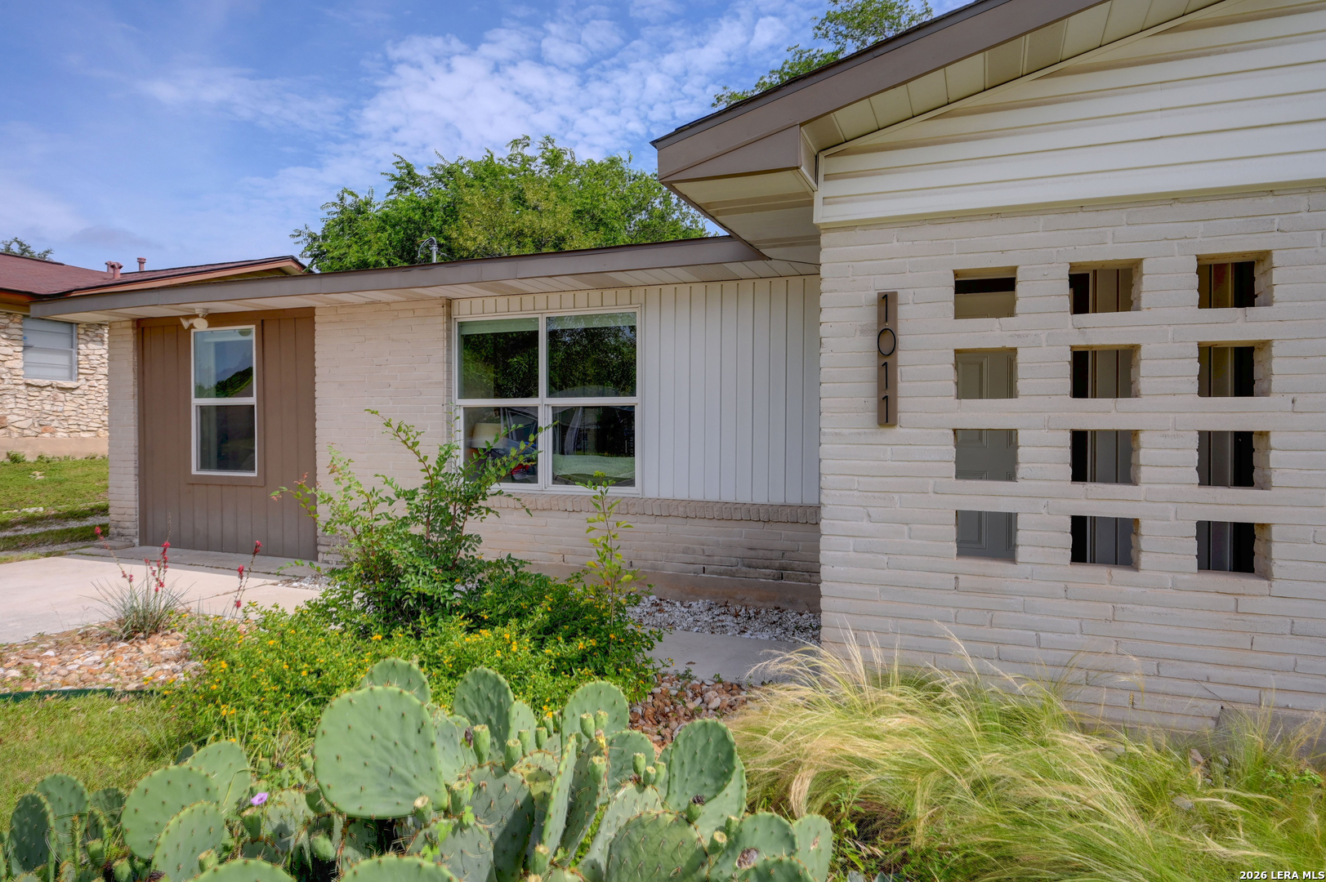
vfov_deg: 60.6
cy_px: 441
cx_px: 663
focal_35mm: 20
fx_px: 755
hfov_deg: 82.6
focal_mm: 20.5
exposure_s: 1/400
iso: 400
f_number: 11
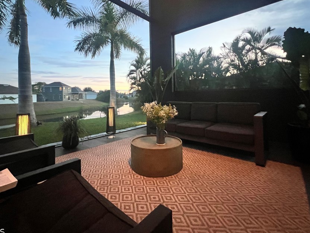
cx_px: 149
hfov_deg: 94.5
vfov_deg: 77.3
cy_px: 95
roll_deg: +1.0
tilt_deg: +0.3
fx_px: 143
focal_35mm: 16
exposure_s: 1/40
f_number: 1.8
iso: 640
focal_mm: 1.57
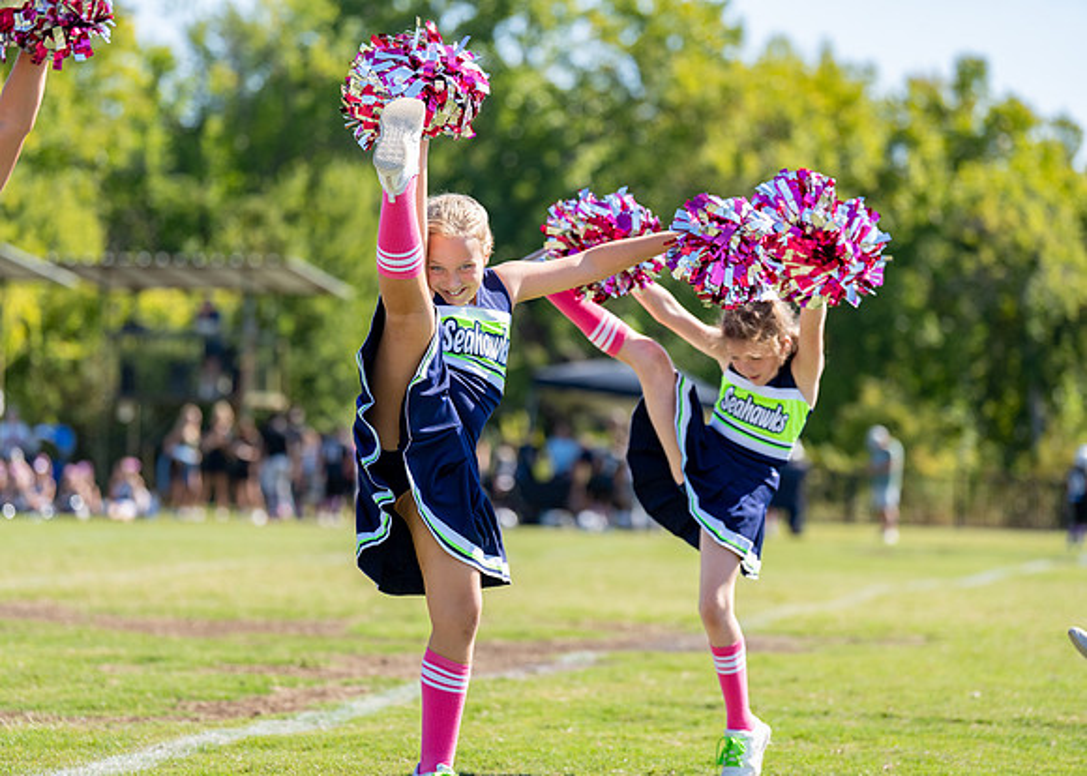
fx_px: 3859
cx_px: 498
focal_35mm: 125
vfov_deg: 11.5
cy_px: 392
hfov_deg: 16.0
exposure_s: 1/2000
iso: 200
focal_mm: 118
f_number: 2.8
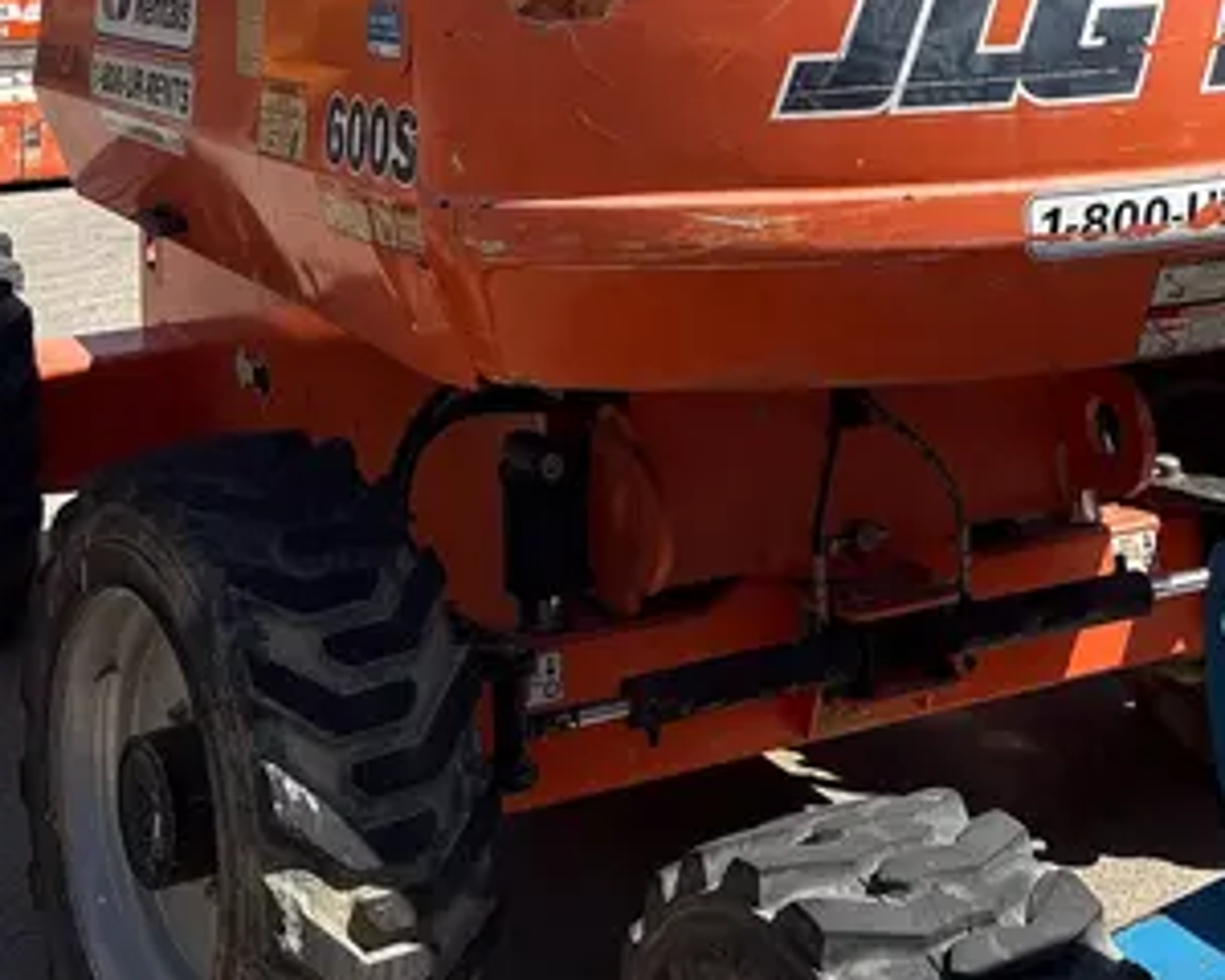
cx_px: 559
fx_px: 2248
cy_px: -484
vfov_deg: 20.9
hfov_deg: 30.5
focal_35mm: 62
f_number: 1.6
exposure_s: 1/2985
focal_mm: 5.96
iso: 50
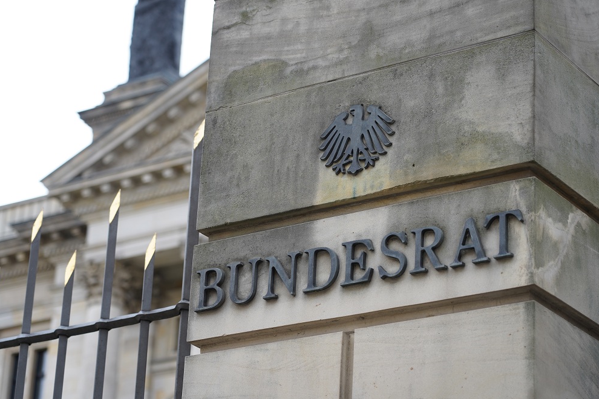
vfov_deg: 12.9
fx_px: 1764
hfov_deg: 19.3
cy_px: 200
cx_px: 300
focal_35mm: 106
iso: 100
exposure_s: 1/200
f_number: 4.5
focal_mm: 105
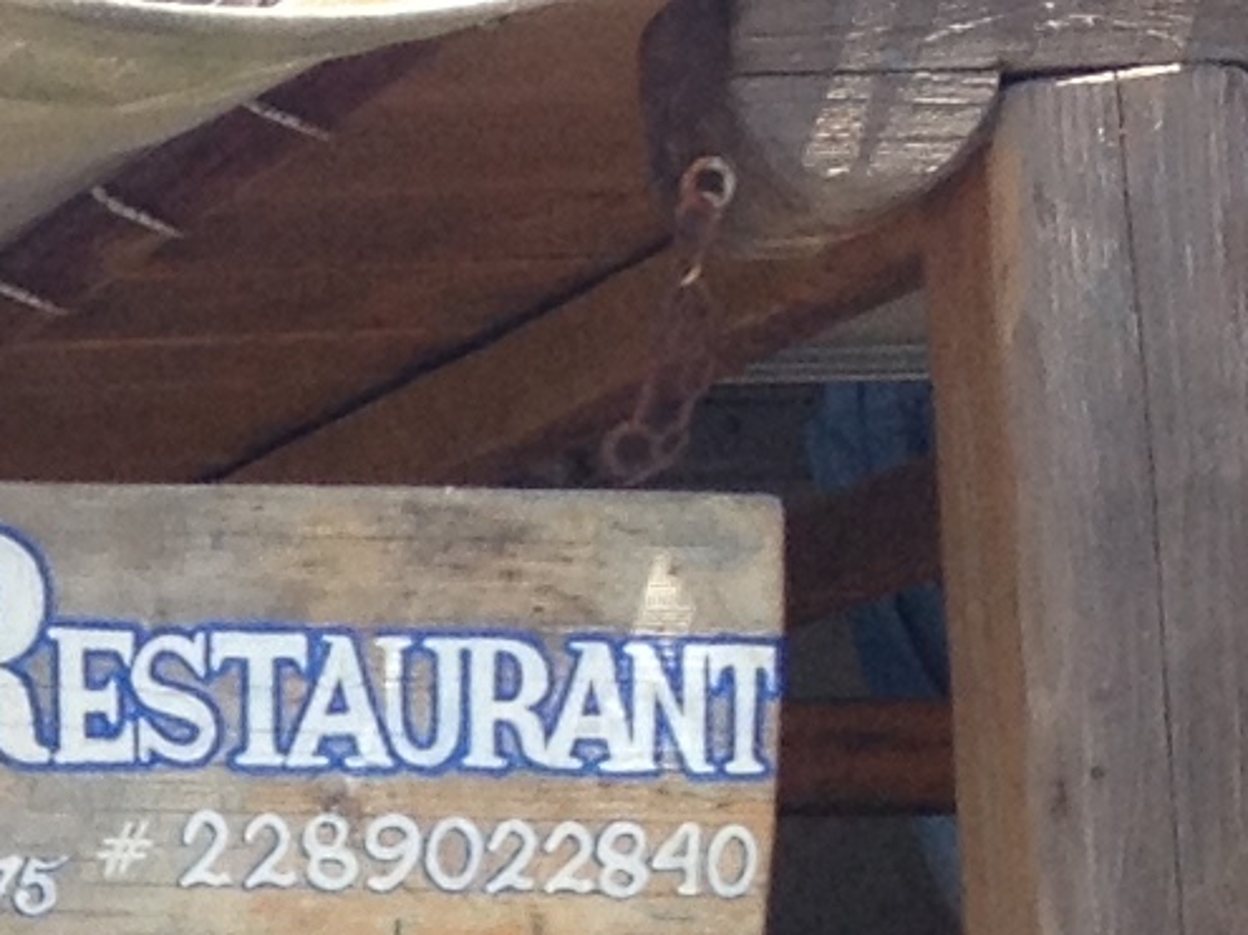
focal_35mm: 231
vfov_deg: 6.2
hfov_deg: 7.6
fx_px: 8326
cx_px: -2317
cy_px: 2238
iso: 50
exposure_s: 1/351
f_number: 2.4
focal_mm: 4.28
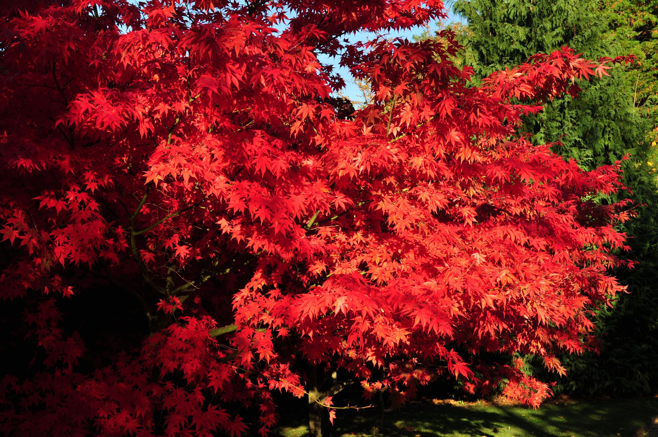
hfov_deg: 35.1
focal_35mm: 57
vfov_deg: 23.7
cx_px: 329
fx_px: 1040
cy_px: 218
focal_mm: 38
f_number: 9
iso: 200
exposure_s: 1/320
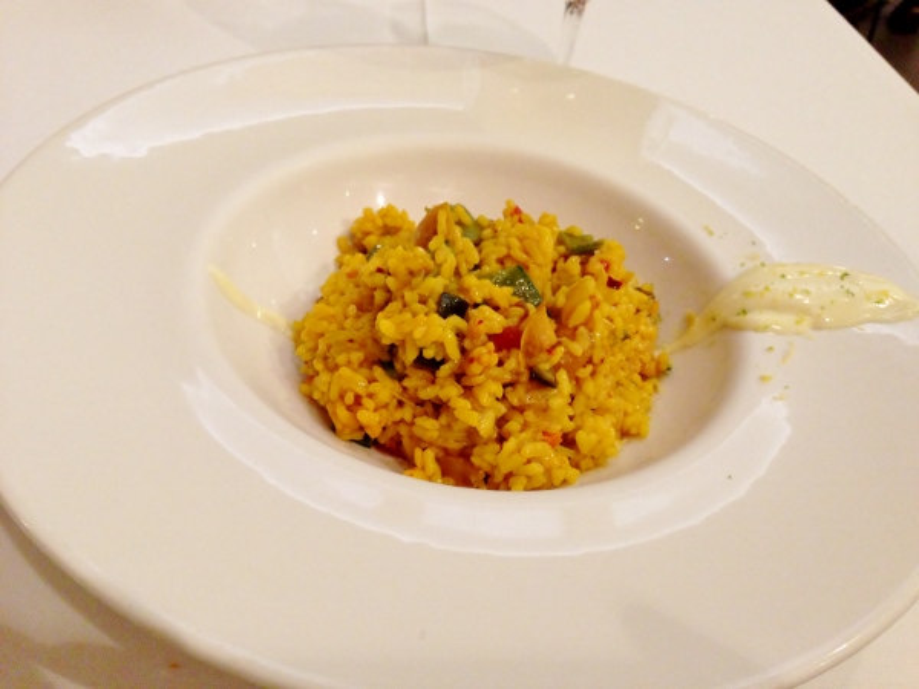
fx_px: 876
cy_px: 344
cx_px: 460
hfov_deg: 55.4
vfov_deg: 42.9
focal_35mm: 33
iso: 250
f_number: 2.4
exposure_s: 1/20
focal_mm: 4.13
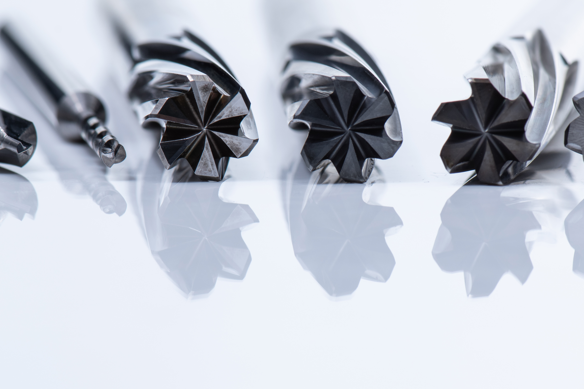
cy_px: 238
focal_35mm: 224
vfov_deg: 6.1
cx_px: 353
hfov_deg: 9.2
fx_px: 3628
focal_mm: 105
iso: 100
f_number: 13
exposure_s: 1/10
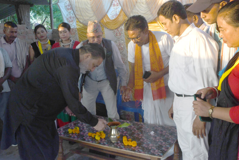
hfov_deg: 55.8
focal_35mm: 34
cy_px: 80
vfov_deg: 38.9
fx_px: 226
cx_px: 120
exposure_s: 1/100
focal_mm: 23
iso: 1250
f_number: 5.6
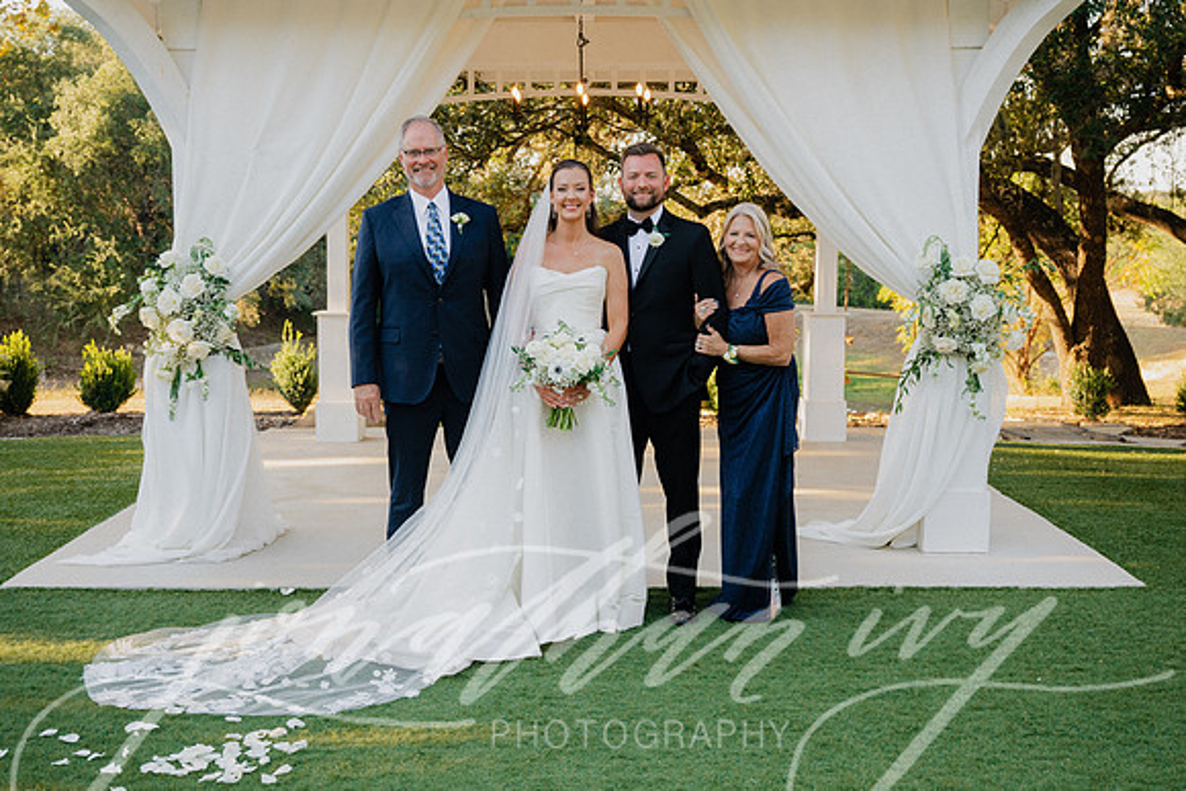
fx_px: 1342
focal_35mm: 41
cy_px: 395
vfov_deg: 32.9
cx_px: 587
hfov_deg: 47.7
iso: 400
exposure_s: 1/320
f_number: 4.5
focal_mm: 40
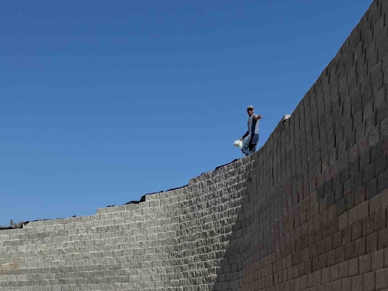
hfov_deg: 25.2
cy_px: 292
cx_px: 74
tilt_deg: +3.3
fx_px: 852
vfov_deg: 18.9
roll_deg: -1.8
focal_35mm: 76
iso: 80
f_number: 1.78
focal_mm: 6.76
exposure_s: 1/9091
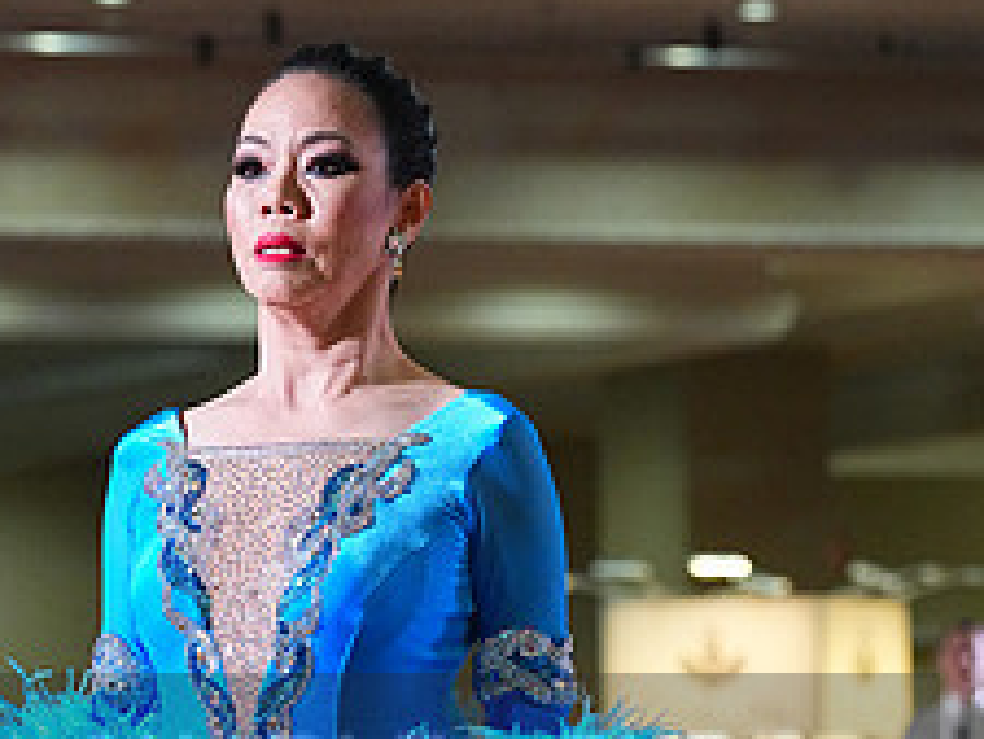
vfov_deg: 4.8
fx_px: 8731
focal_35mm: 307
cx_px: 339
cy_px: 822
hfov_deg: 6.4
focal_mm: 124
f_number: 5
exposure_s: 1/400
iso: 6400
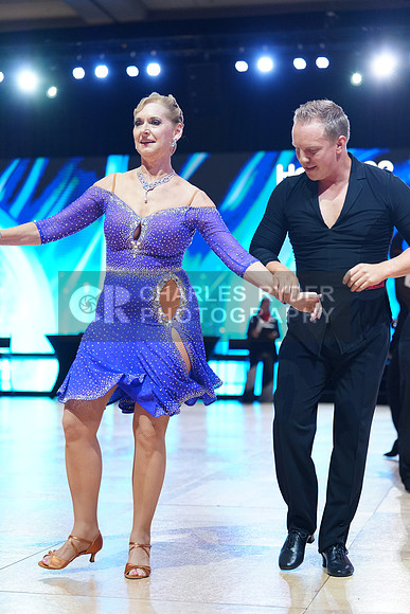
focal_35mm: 70
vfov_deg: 28.8
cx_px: 205
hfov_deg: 19.5
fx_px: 1195
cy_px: 307
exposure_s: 1/500
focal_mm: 70
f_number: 2.8
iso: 2000
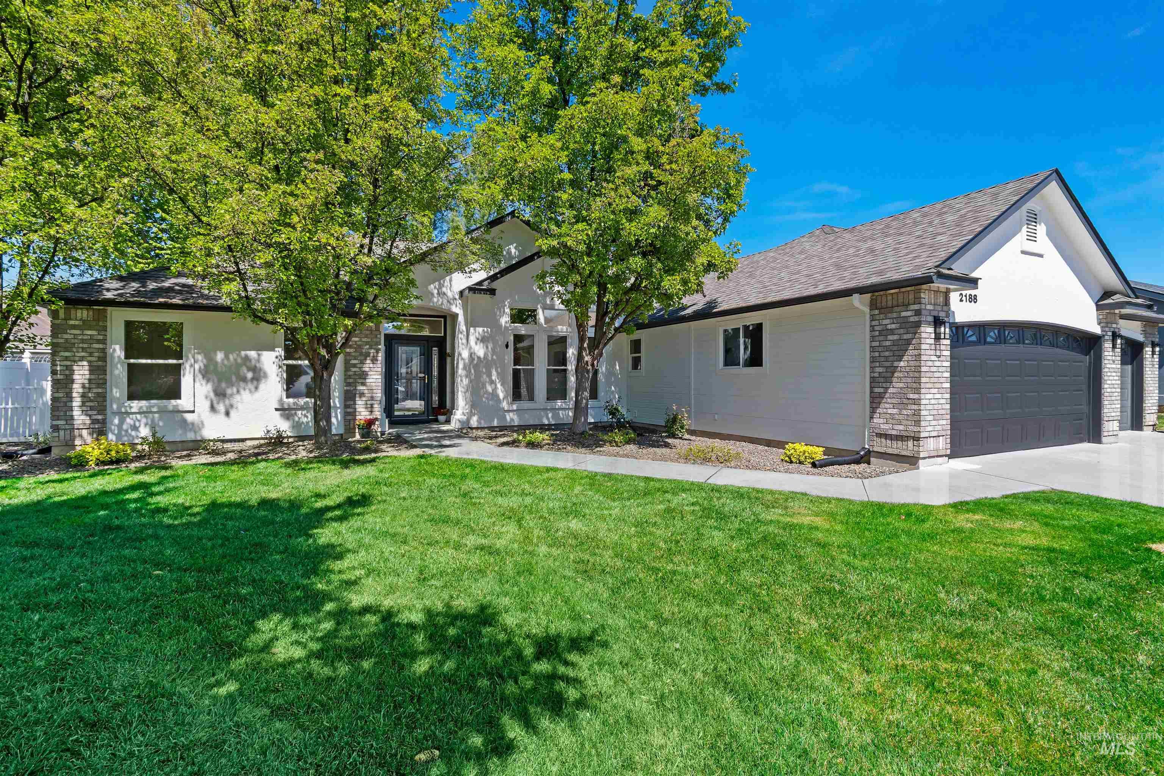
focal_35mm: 15
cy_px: 388
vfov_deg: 77.3
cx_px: 582
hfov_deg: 100.4
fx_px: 485
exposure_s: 1/160
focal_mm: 10
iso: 320
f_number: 11
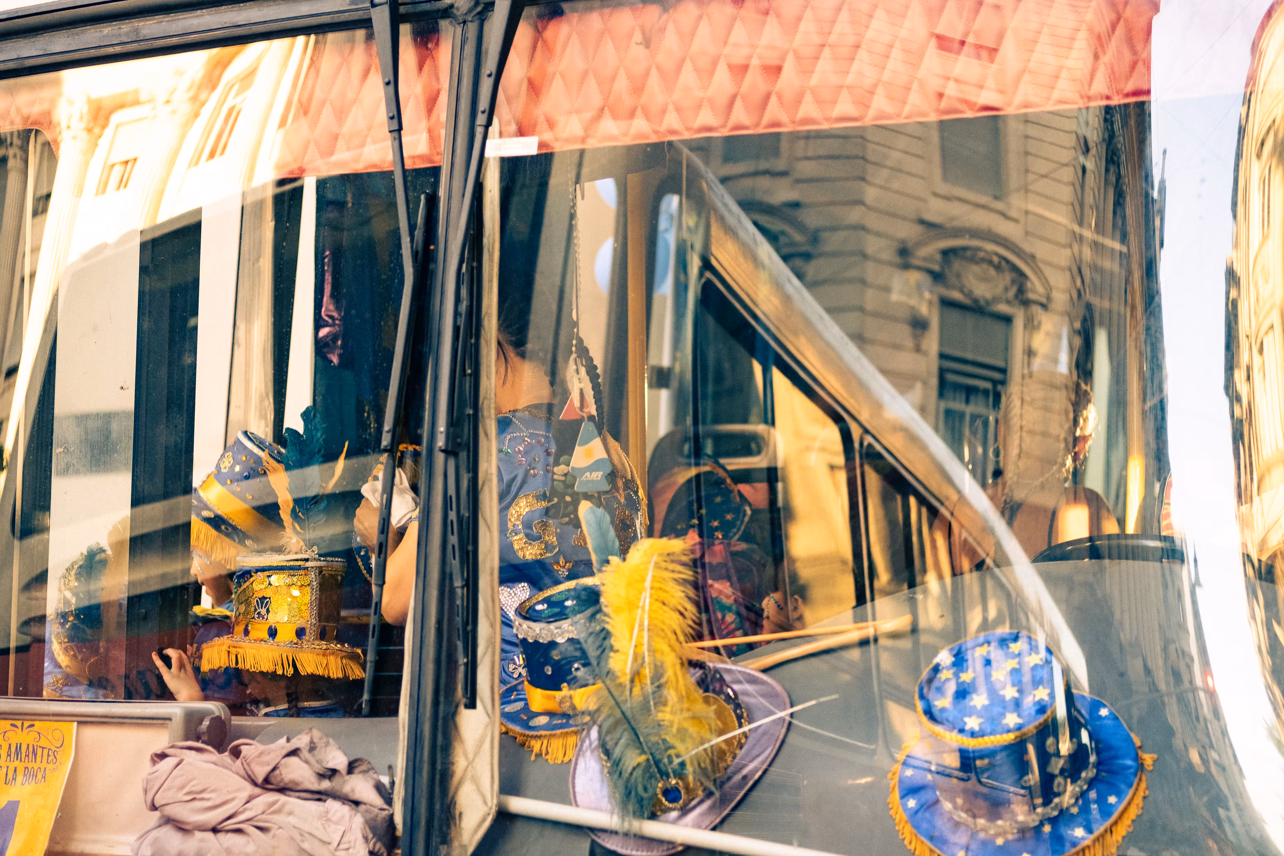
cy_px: 428
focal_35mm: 75
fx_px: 2675
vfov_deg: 18.2
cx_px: 642
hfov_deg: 27.0
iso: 1250
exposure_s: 1/300
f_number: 2
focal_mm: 50
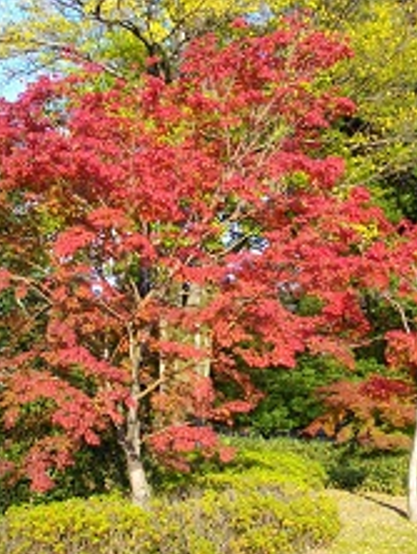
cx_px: 306
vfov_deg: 34.3
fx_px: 898
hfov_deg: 25.9
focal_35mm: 56
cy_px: 237
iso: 100
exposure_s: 1/400
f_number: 2.9
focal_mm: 5.7
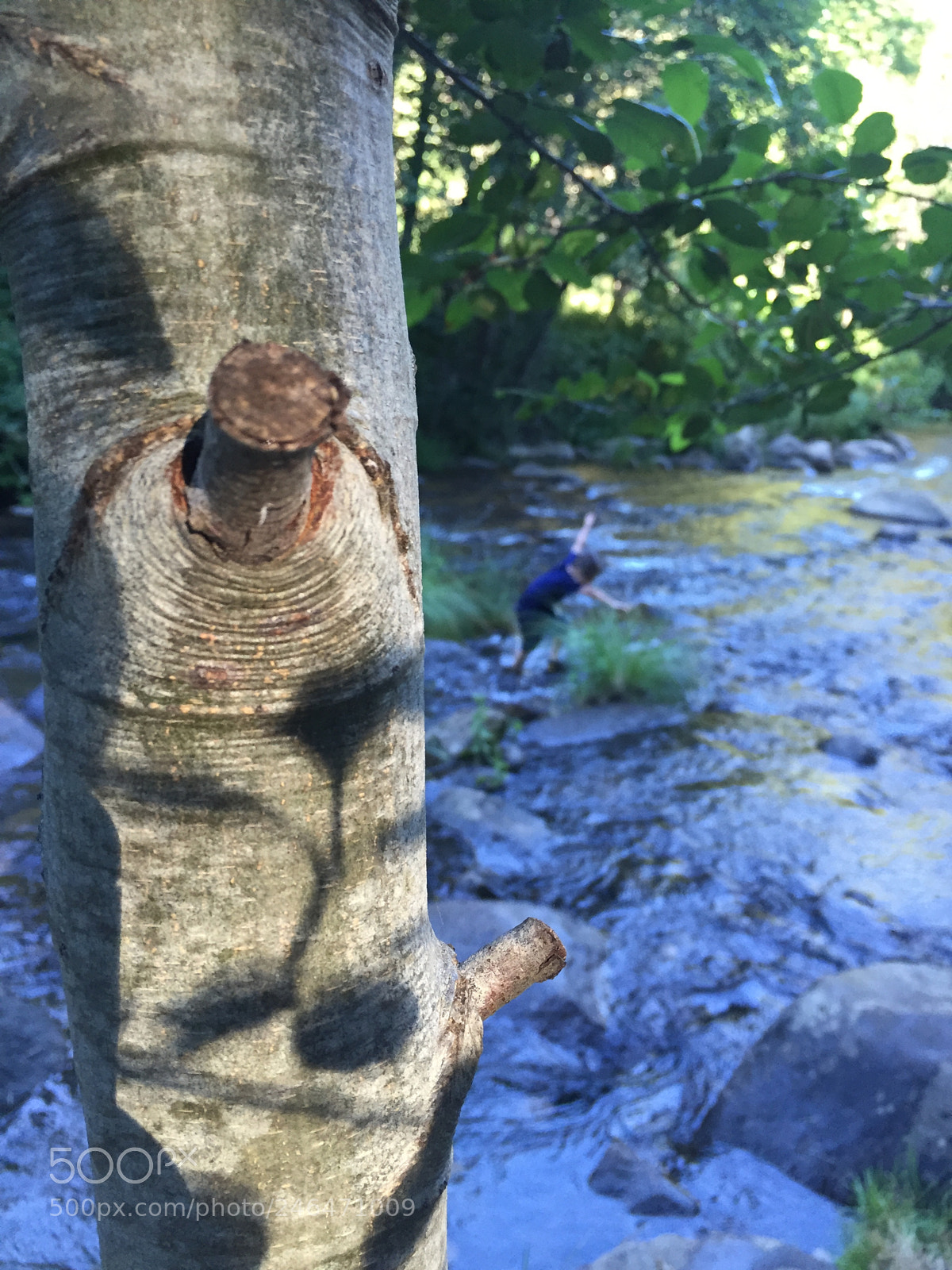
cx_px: 476
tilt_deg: -16.2
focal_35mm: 29
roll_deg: -1.8
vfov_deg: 61.7
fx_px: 1063
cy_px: 635
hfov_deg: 48.2
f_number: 2.2
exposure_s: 1/30
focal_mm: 4.15
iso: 50
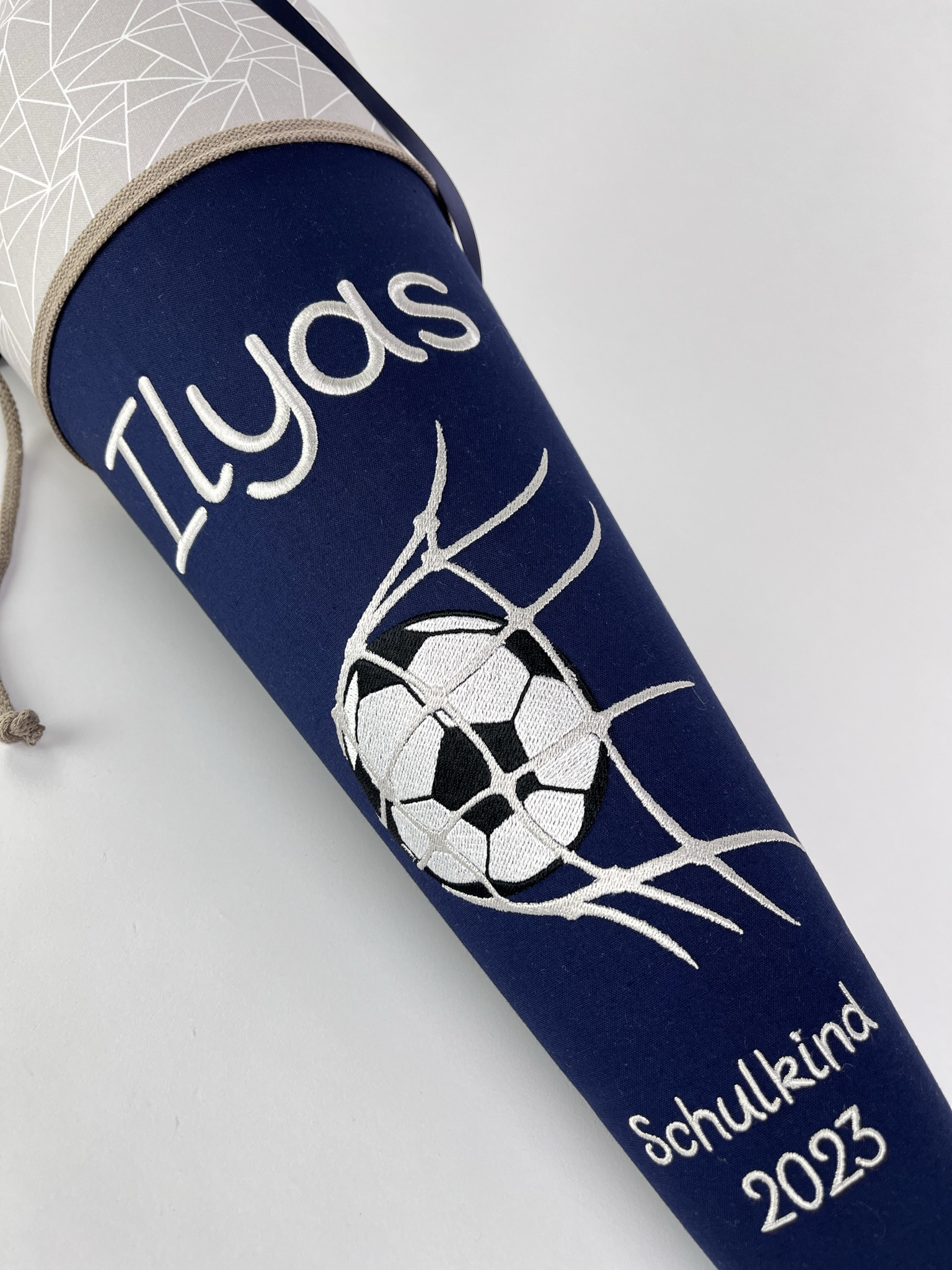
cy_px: 635
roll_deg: -19.4
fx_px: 953
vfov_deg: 67.3
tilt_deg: -42.8
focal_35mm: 26
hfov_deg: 53.1
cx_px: 476
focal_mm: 5.1
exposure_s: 1/100
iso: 64
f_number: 1.6
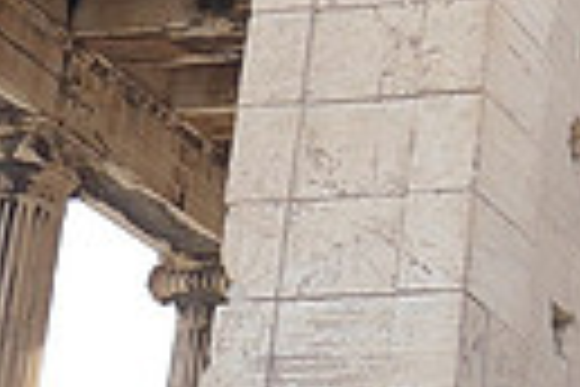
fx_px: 2610
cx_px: 899
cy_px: 182
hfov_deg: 12.0
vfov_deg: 8.5
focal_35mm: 162
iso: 320
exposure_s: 1/1000
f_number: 3.3
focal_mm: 8.8
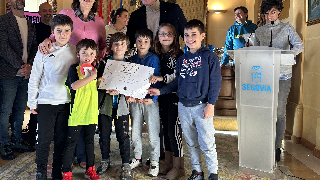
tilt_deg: -1.5
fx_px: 280
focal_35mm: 33
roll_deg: -0.8
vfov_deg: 35.4
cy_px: 68
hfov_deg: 59.4
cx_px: 144
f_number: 1.78
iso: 100
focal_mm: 6.86
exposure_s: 1/100
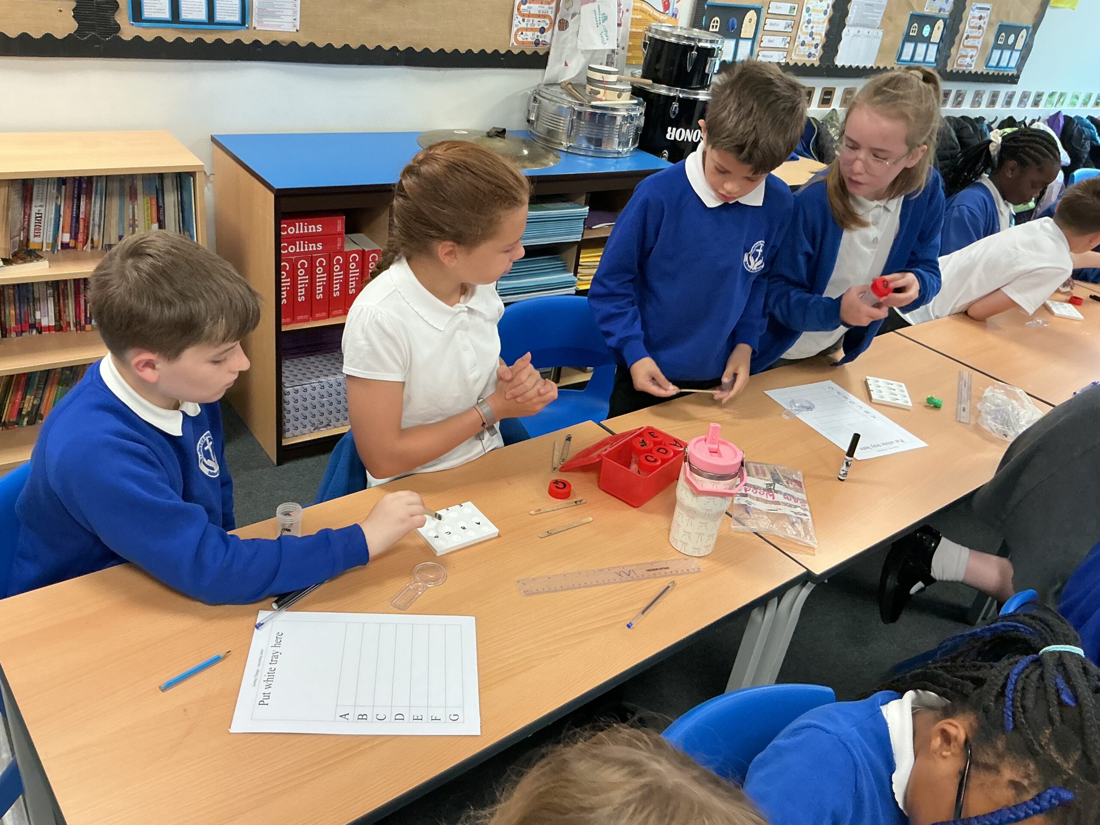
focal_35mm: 29
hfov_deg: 61.7
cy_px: 412
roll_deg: -8.5
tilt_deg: -29.0
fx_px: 922
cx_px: 550
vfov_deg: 48.2
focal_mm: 3
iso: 125
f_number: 1.8
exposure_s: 1/60
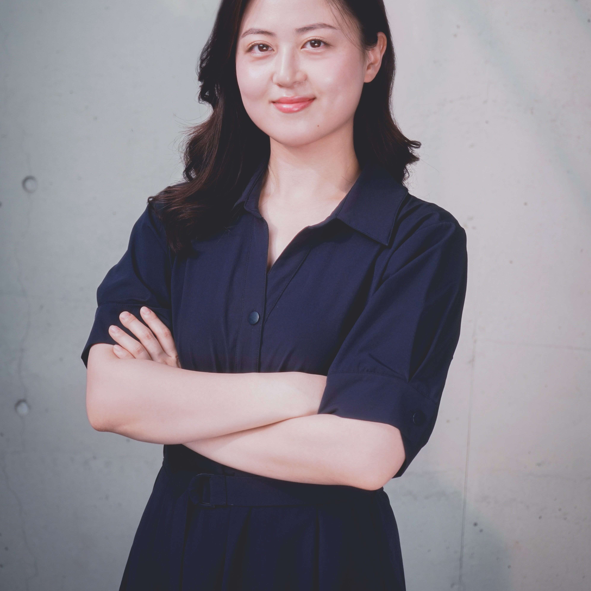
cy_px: 201
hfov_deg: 22.5
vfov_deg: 22.4
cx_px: 295
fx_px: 1487
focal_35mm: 77
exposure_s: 1/1000
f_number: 5
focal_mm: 60
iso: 400
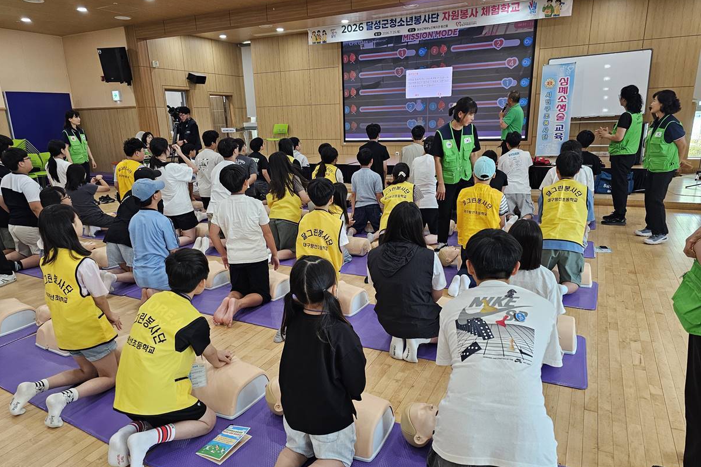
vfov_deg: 53.1
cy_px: 247
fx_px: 467
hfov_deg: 73.8
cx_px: 350
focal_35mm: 24
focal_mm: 6.3
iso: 200
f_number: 1.7
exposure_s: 1/120
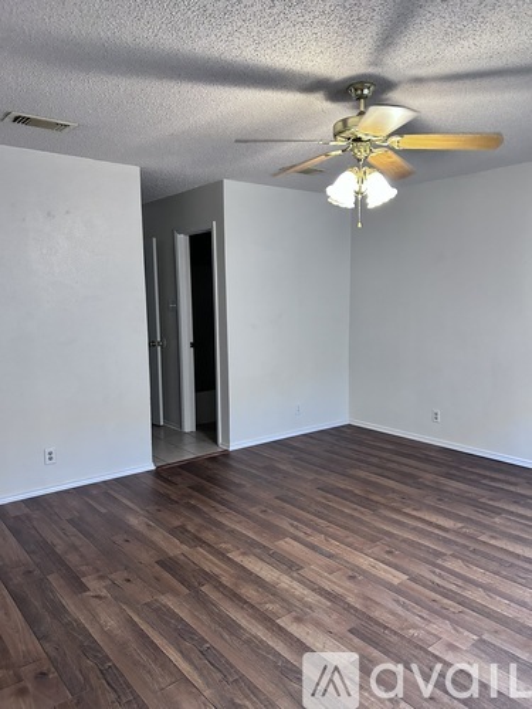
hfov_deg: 53.1
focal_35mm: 26
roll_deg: -0.1
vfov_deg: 67.3
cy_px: 354
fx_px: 533
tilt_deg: -6.9
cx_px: 266
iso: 320
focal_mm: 5.7
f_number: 1.5
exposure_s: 1/60
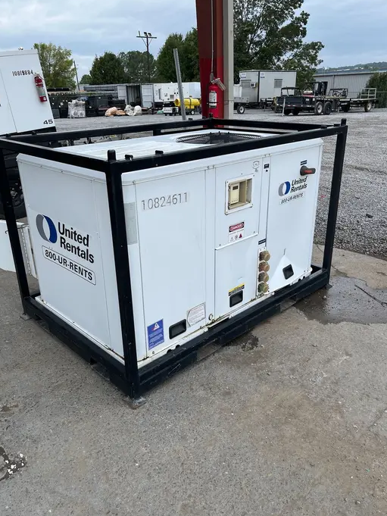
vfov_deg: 63.4
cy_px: 266
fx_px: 417
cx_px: 184
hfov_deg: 49.7
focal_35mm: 28
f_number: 1.6
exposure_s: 1/1497
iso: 50
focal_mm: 5.1
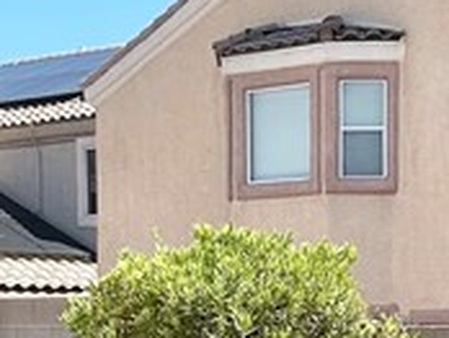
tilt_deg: -6.4
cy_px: 503
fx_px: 1987
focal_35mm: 153
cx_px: 289
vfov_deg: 9.5
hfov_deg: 12.9
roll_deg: -0.2
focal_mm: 5.7
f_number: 1.5
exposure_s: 1/5319
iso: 50
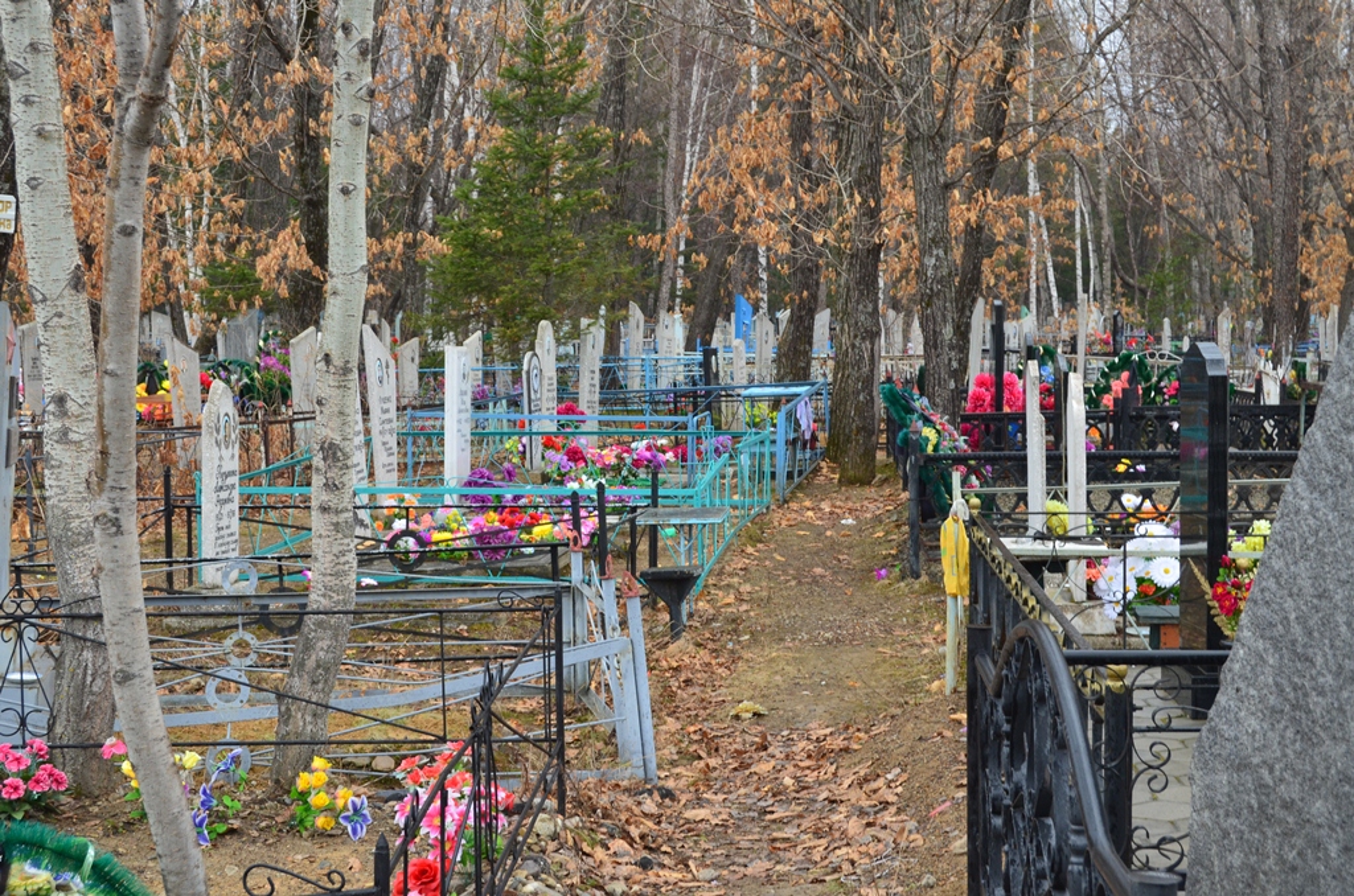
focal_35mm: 57
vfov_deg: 23.7
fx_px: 2139
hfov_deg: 35.1
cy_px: 448
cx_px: 677
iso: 400
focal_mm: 38
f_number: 9
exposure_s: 1/100
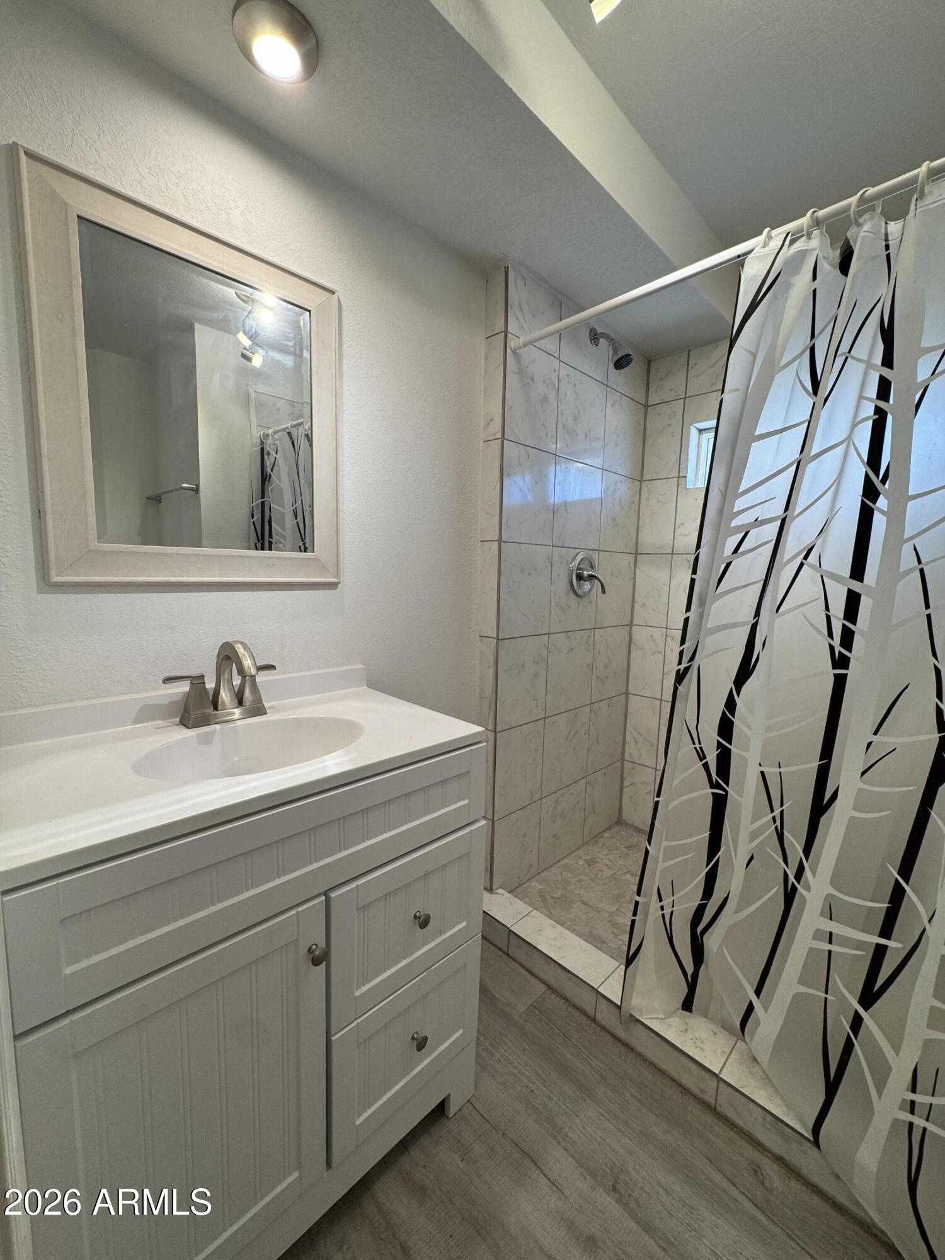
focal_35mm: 14
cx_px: 472
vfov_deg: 102.1
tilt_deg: -7.7
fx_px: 510
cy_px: 630
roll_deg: -2.0
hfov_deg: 85.7
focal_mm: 2.22
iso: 80
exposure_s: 1/120
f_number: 2.2
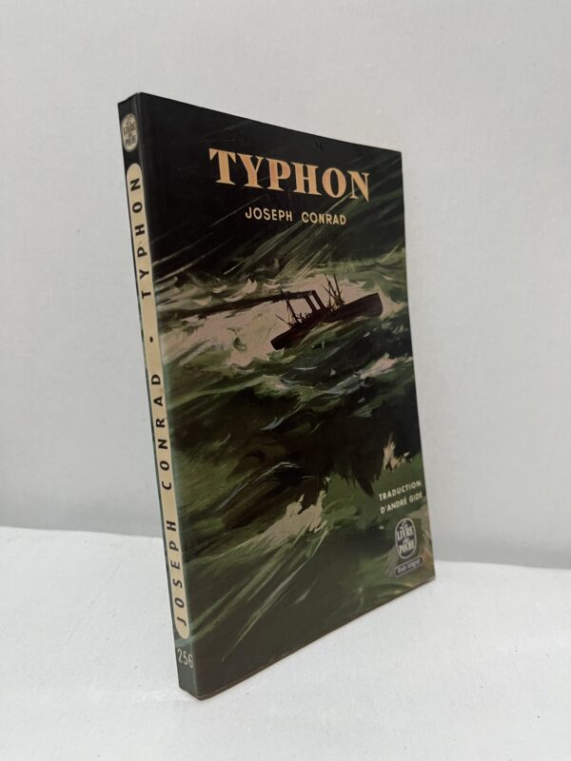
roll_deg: -3.5
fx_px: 572
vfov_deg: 67.3
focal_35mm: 26
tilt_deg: -12.7
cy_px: 380
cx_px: 286
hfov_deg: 53.1
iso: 100
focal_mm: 5.1
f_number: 1.6
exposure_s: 1/50
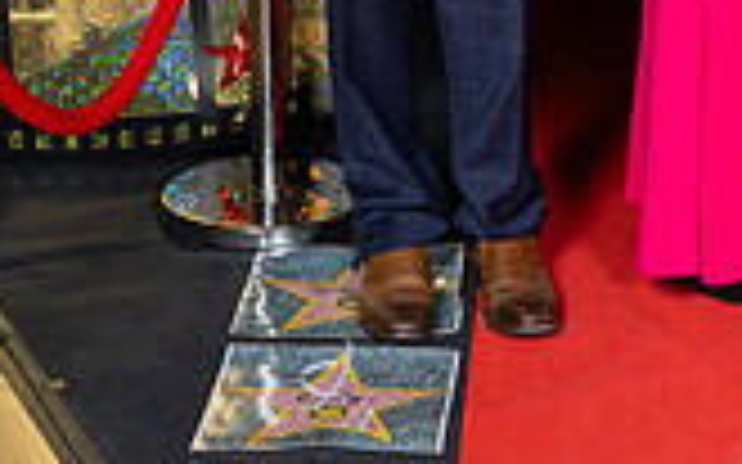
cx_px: 652
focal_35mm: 128
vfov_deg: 9.6
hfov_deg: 16.1
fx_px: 2588
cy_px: -459
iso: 400
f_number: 8
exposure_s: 1/125
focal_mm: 46
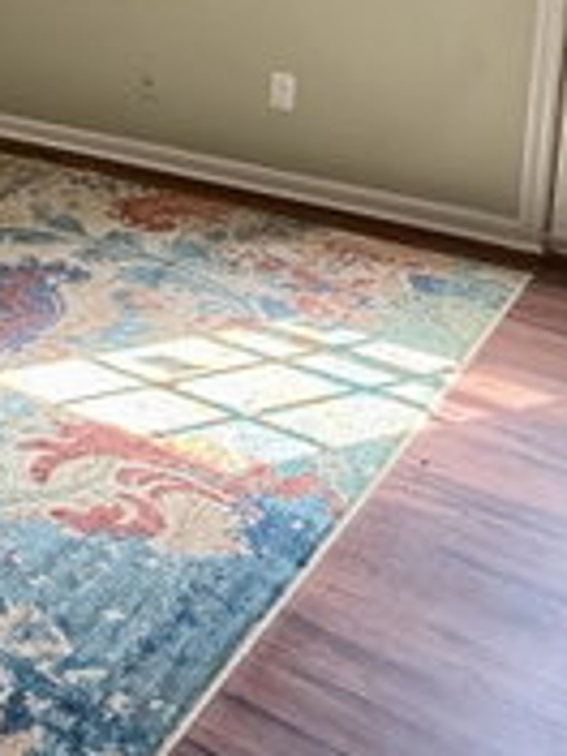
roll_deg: +0.7
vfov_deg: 34.4
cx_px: -152
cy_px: 13
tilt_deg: -8.9
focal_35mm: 51
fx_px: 1114
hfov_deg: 25.1
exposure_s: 1/87
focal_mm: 2.22
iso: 400
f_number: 2.2
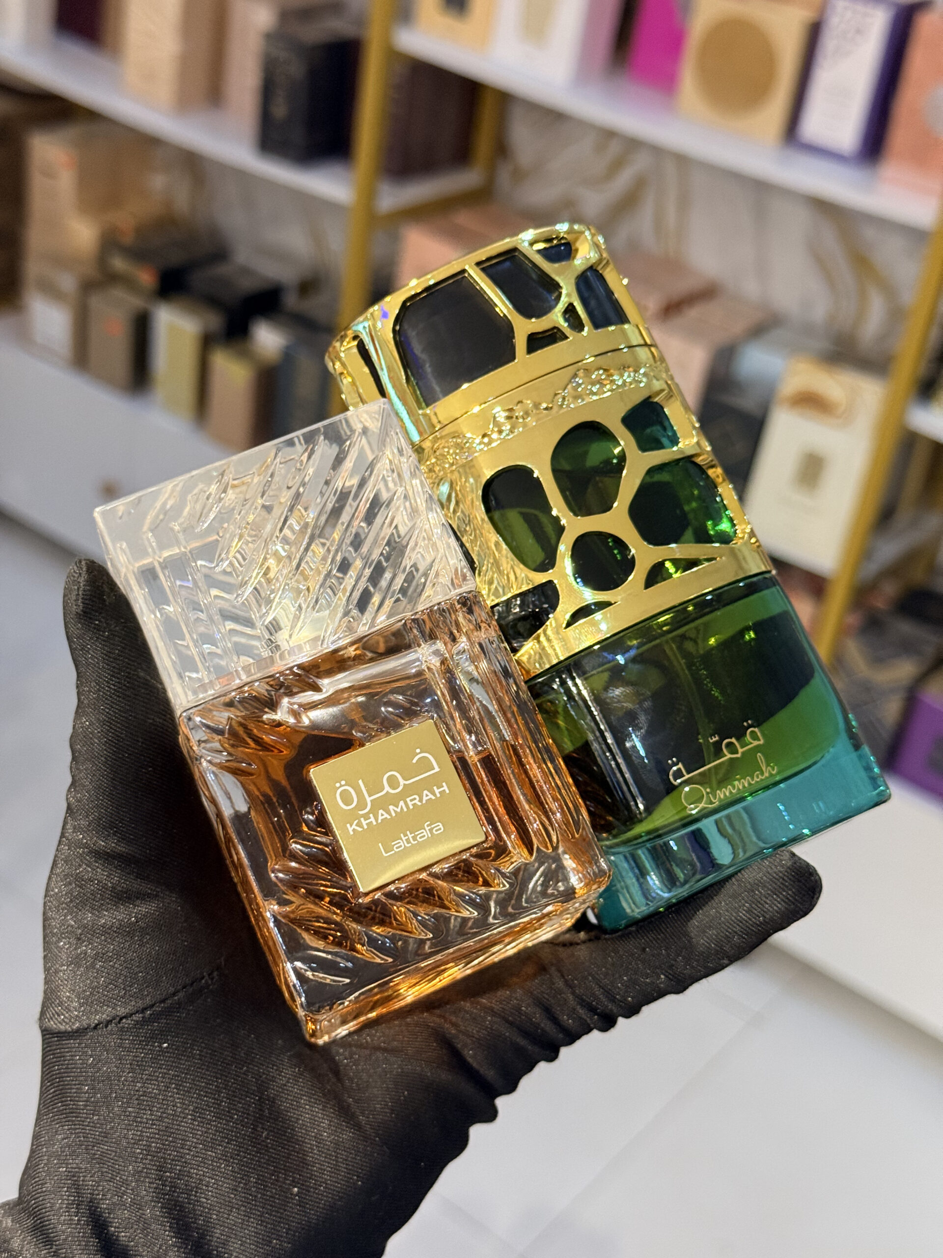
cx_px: 472
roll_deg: -11.3
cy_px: 629
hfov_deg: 30.3
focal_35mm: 48
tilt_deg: -31.2
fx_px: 1743
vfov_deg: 39.7
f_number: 1.78
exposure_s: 1/50
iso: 250
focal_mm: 6.76
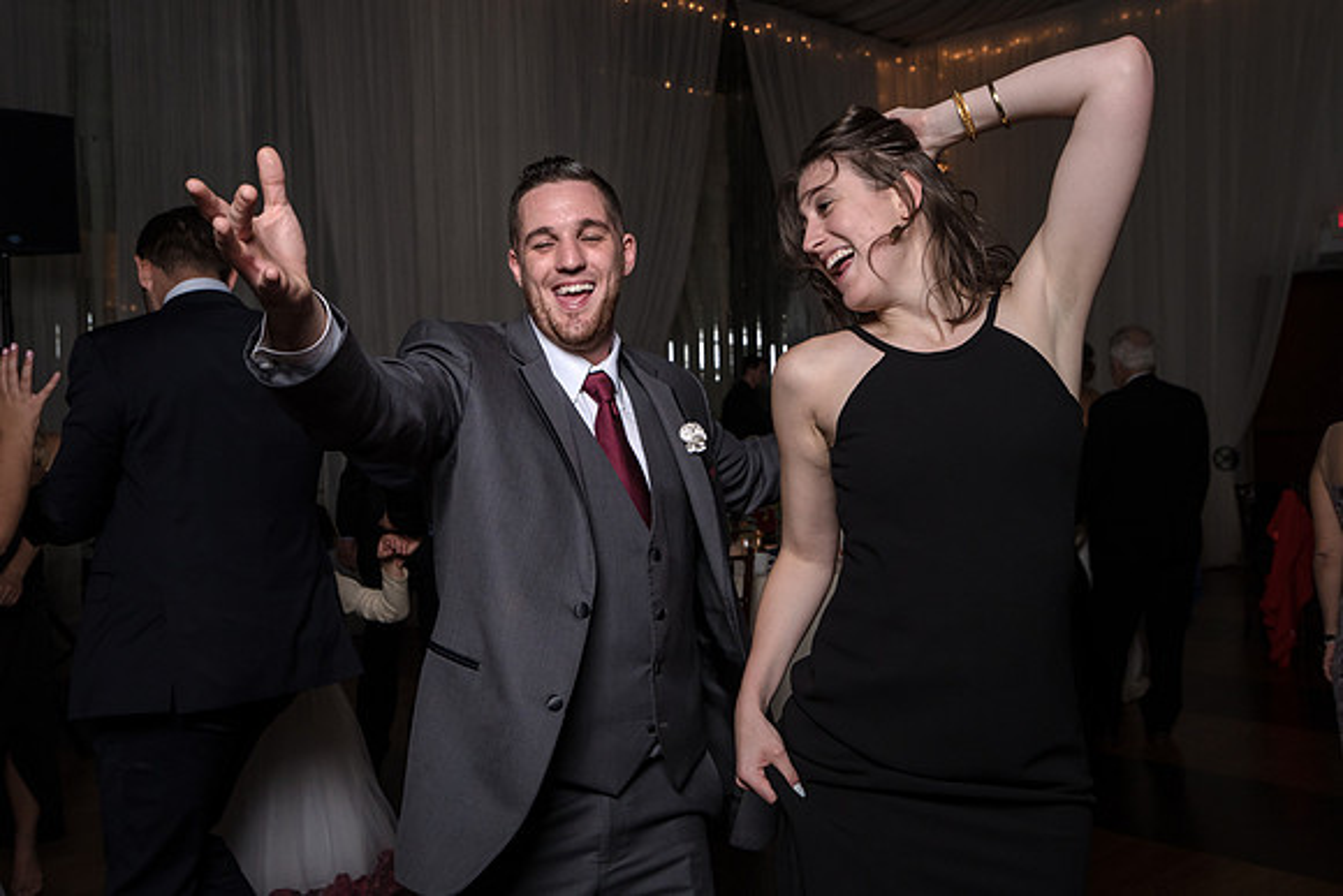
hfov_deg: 51.9
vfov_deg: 35.9
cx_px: 672
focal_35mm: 37
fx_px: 1380
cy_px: 396
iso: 2000
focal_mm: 32
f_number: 5.6
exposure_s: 1/200
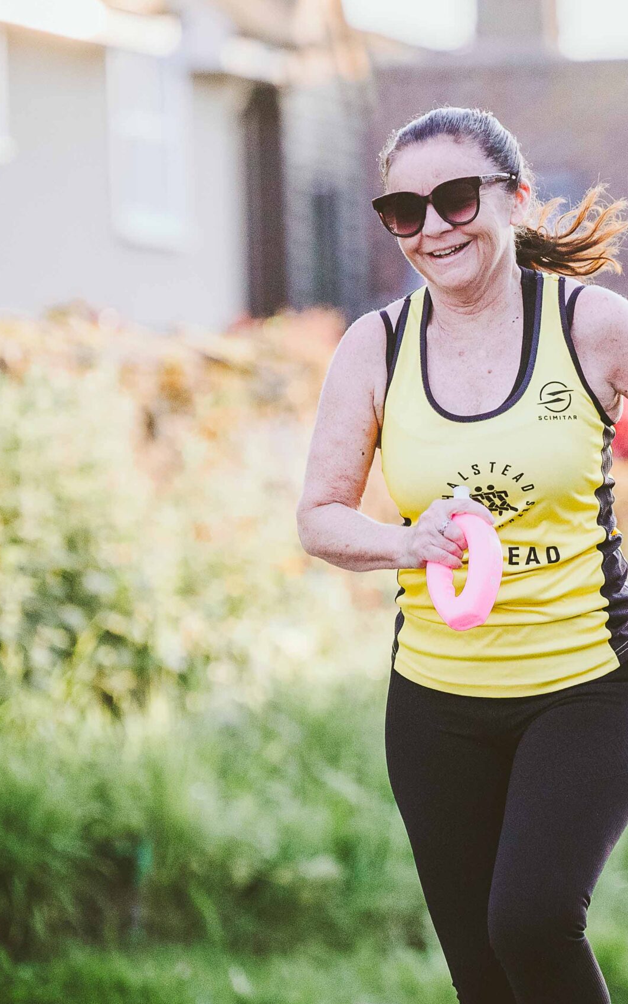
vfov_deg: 5.7
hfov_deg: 3.6
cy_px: 503
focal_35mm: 368
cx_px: 657
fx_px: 10076
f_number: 2.8
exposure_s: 1/1600
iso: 500
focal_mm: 160
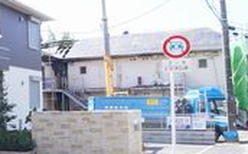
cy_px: 102
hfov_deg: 19.3
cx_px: -147
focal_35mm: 91
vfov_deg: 14.3
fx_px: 614
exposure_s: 1/60
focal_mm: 16
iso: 250
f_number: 13
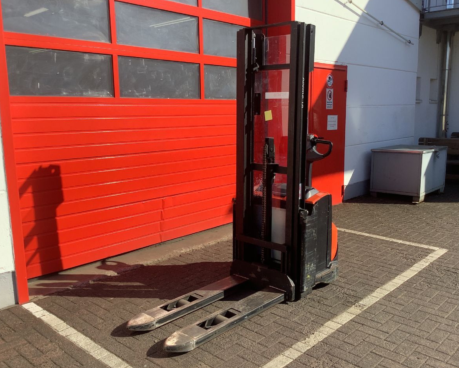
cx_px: 238
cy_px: 185
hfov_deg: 54.2
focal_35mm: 33
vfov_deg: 44.5
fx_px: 448
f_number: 2.4
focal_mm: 3.3
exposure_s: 1/799
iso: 25
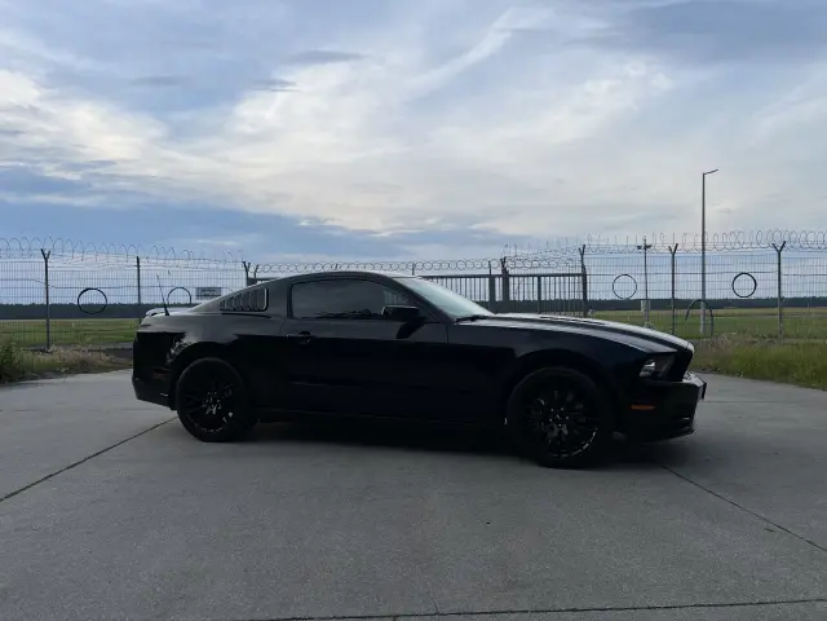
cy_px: 310
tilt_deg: +0.2
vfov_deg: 53.1
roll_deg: +1.2
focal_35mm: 26
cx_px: 414
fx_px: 621
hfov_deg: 67.3
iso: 50
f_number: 1.6
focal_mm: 5.1
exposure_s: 1/1163
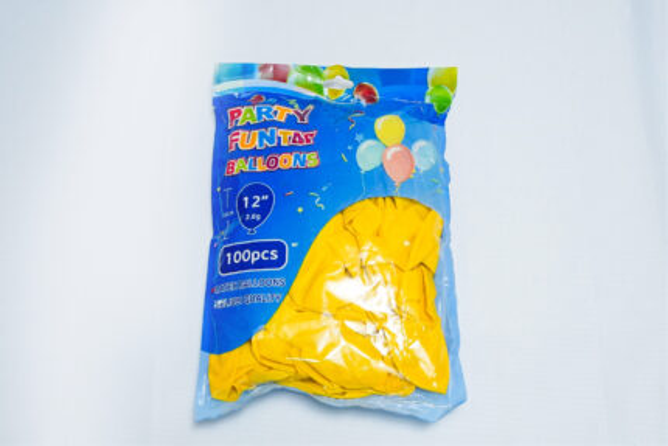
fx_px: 891
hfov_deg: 41.1
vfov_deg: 28.1
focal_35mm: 48
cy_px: 223
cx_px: 334
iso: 2500
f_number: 10
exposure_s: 1/160
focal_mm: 32
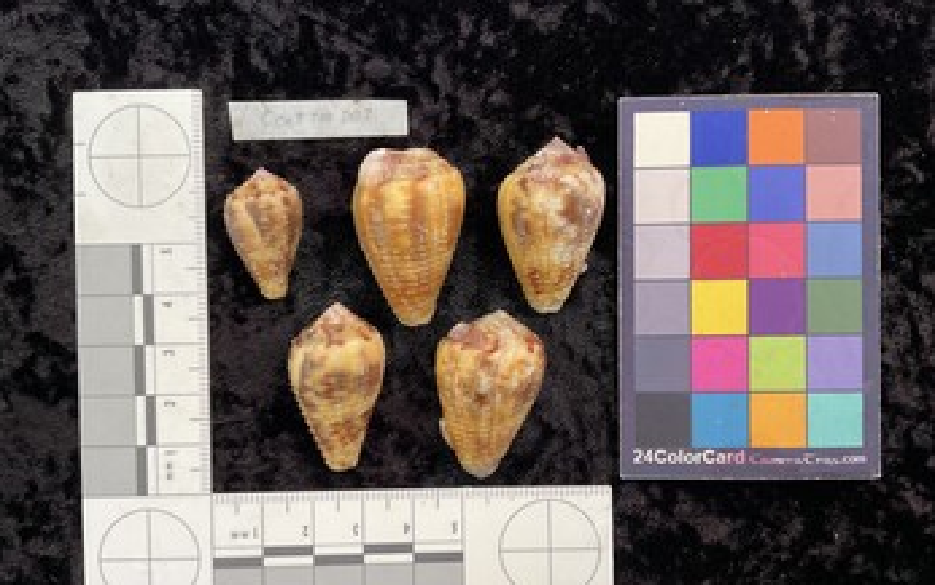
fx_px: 790
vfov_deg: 40.5
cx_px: 466
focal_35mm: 31
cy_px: 338
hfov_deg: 61.2
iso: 64
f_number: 1.8
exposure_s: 1/50
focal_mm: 3
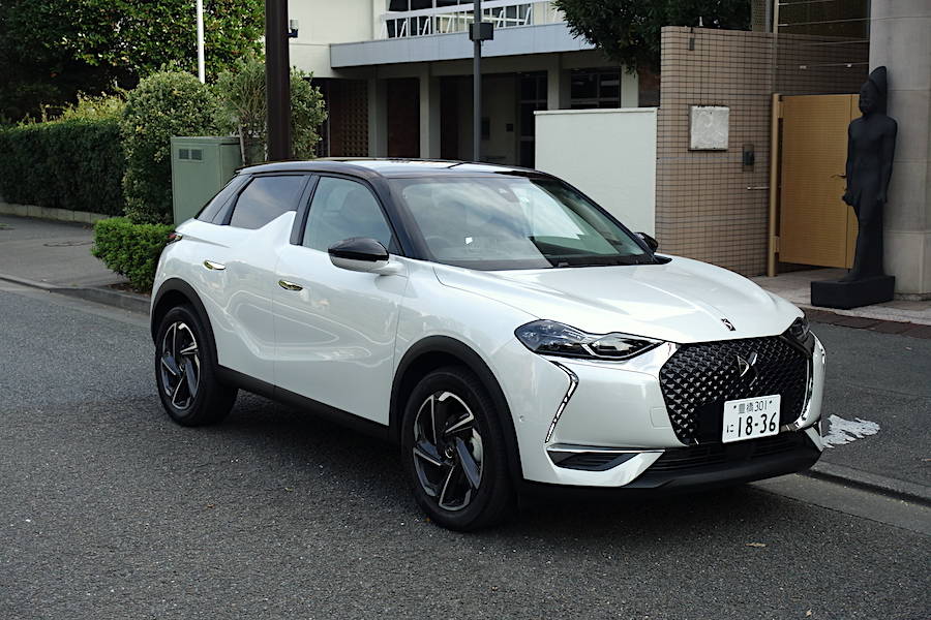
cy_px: 310
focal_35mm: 55
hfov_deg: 36.2
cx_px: 466
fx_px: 1422
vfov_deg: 24.6
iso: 200
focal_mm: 20.05
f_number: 2.8
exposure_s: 1/125
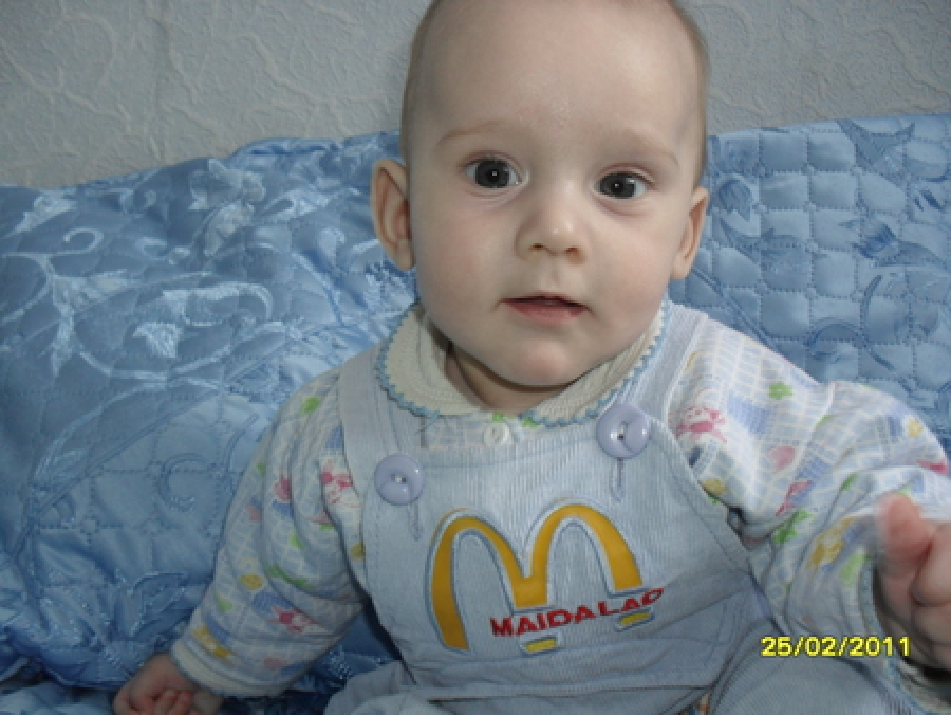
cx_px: 476
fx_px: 962
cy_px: 358
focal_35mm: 35
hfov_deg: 52.6
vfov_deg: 40.7
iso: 200
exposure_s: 1/45
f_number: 3.2
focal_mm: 6.3
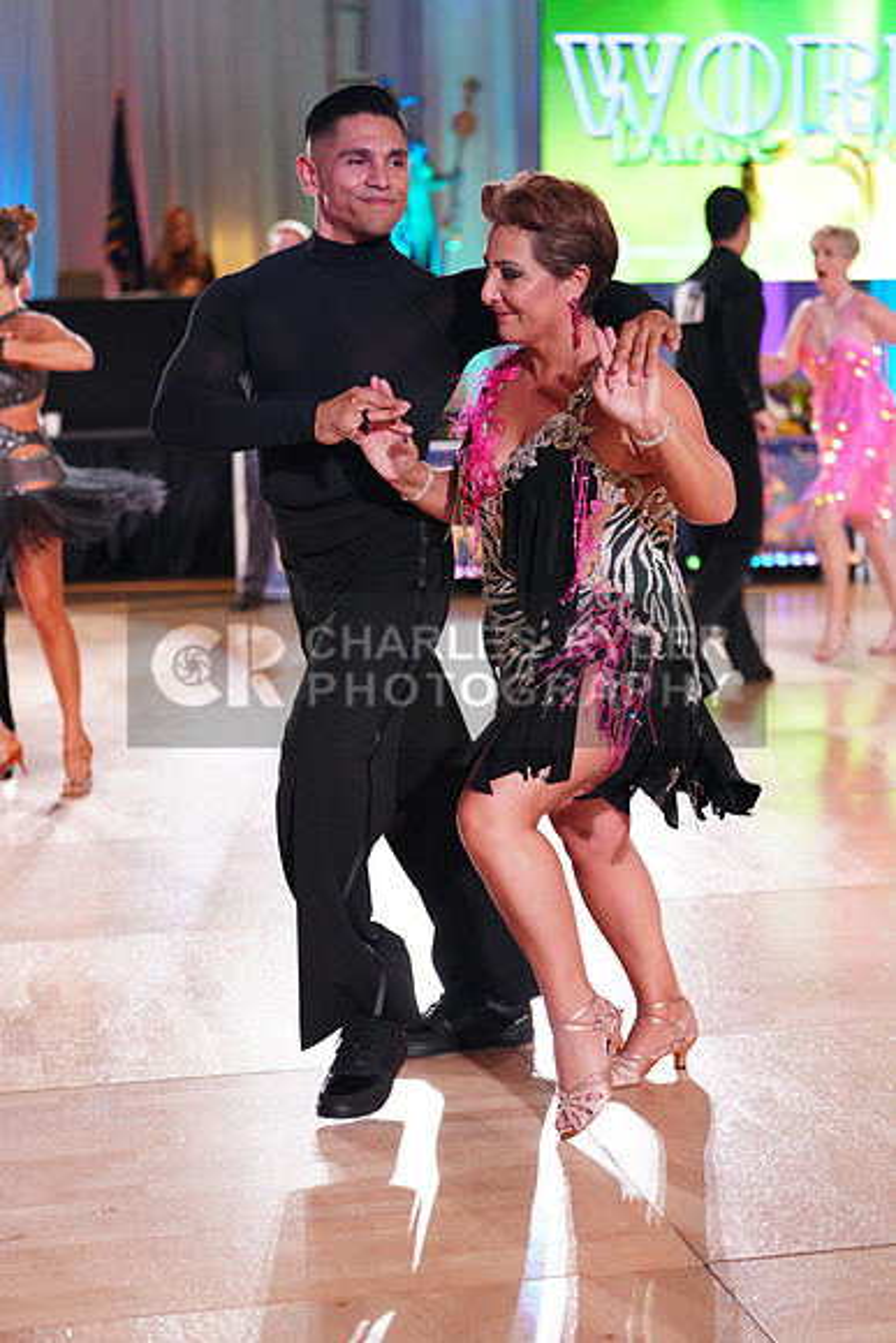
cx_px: 448
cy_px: 672
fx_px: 2612
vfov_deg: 28.8
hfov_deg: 19.5
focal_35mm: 70
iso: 2000
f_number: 2.8
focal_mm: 70
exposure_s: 1/500
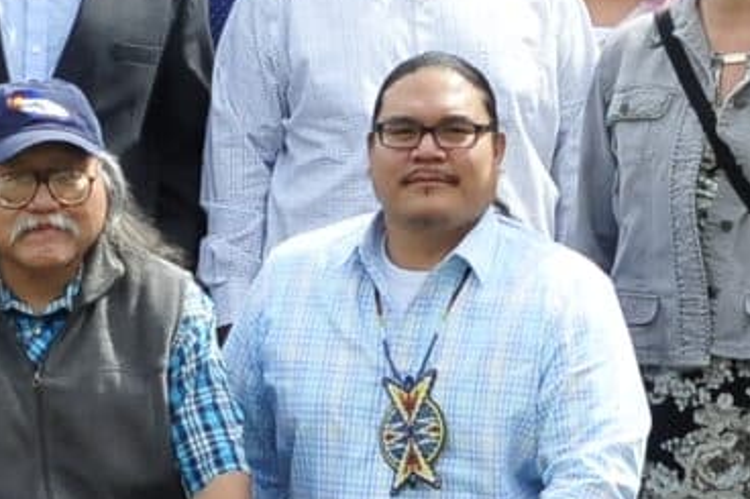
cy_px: -548
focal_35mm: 521
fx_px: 10849
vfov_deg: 2.6
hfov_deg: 3.9
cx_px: -310
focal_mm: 50
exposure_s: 1/1500
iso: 800
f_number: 5.6
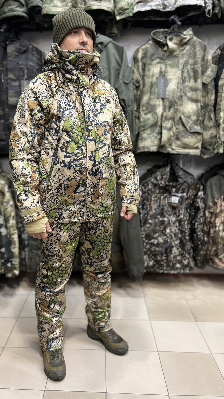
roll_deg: +1.3
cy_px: 196
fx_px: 306
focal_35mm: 29
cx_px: 83
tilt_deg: -11.9
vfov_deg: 66.1
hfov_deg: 39.9
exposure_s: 1/50
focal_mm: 5.7
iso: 125
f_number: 1.5
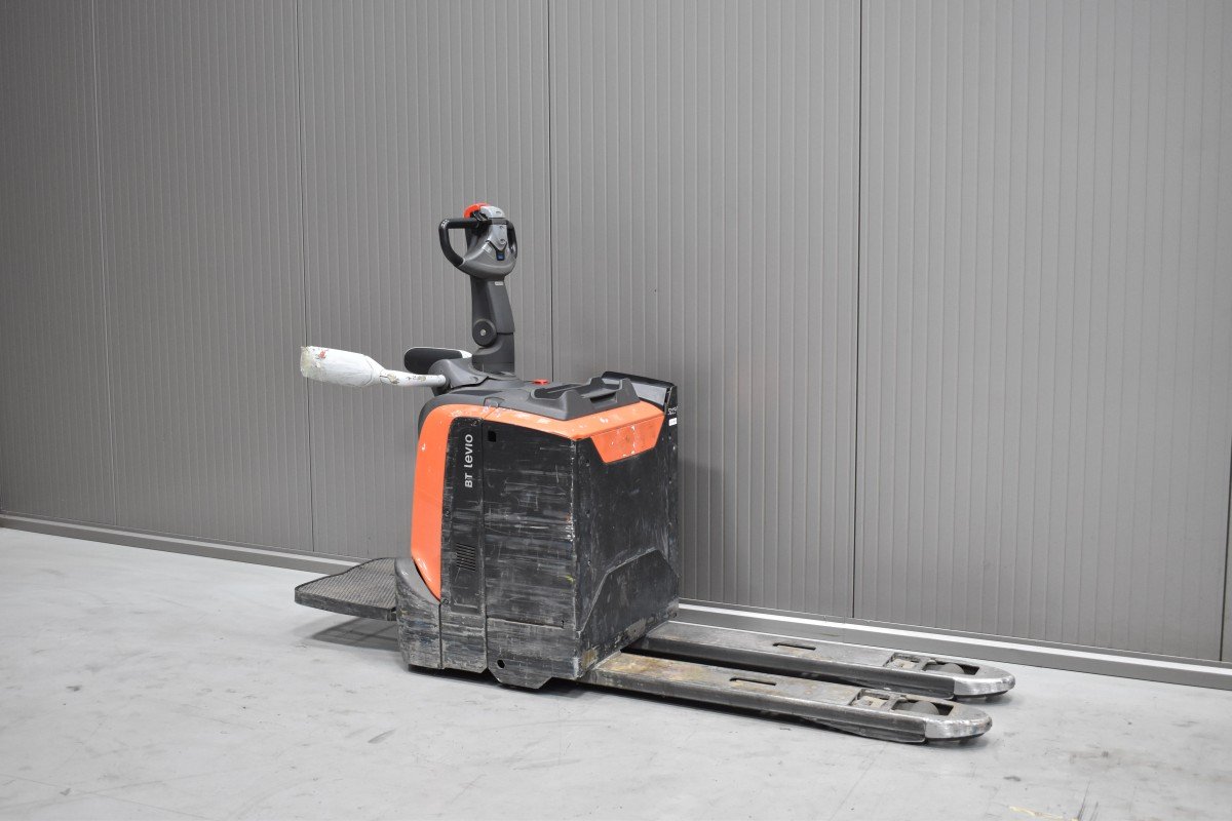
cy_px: 410
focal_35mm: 38
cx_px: 616
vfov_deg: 35.5
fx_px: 1283
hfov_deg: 51.3
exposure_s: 1/40
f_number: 5
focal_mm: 25
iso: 1250
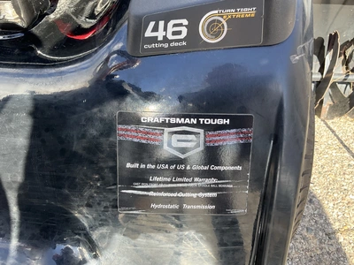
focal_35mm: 29
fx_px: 297
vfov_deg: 48.2
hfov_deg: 61.7
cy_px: 132
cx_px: 177
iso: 32
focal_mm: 3
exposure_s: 1/172
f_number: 1.8
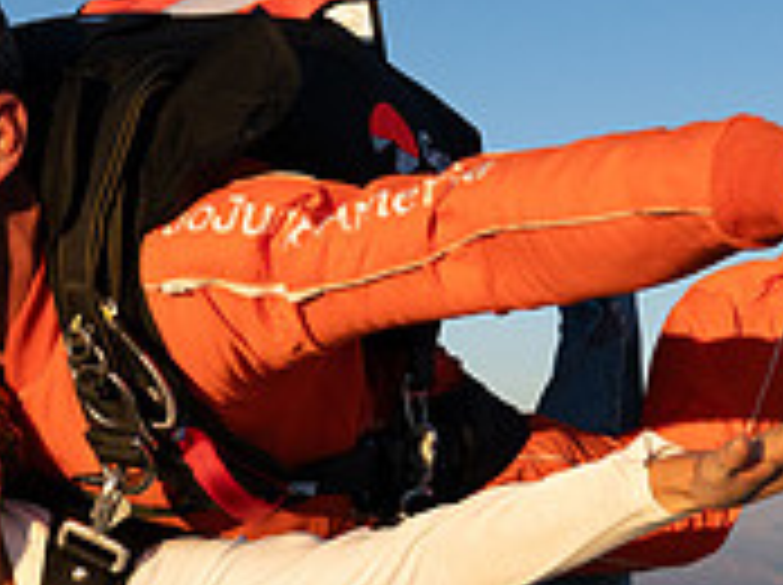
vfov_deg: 18.8
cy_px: 524
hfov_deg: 25.1
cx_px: 207
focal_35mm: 77
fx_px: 1739
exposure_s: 1/2000
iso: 1250
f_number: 7.1
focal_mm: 24
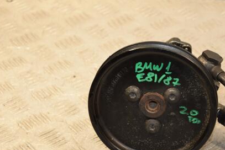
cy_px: 92
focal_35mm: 137
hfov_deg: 15.0
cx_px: 134
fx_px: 857
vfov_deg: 10.0
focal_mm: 62
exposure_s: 1/200
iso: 800
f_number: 5.3
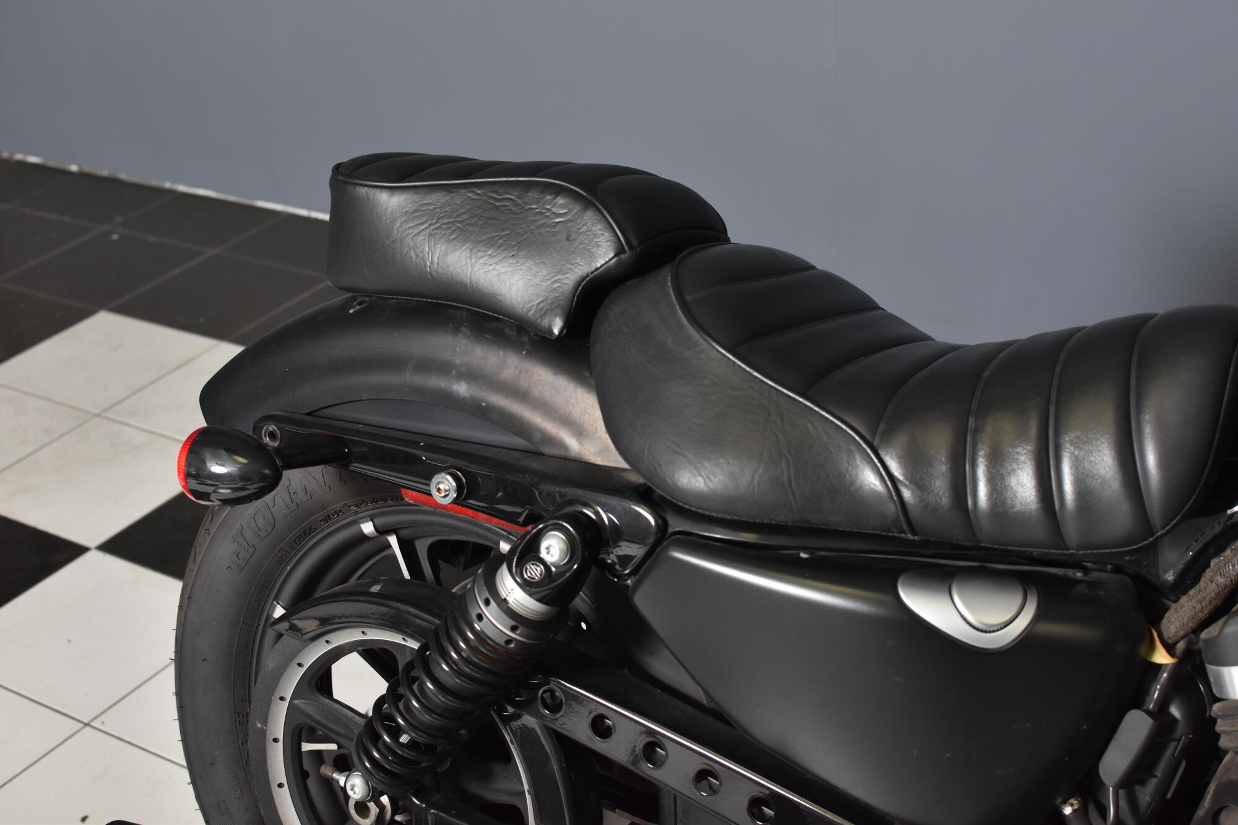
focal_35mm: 52
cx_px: 619
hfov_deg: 37.9
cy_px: 412
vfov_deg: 25.7
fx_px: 1805
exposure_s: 1/160
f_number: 4.5
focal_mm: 35
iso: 800
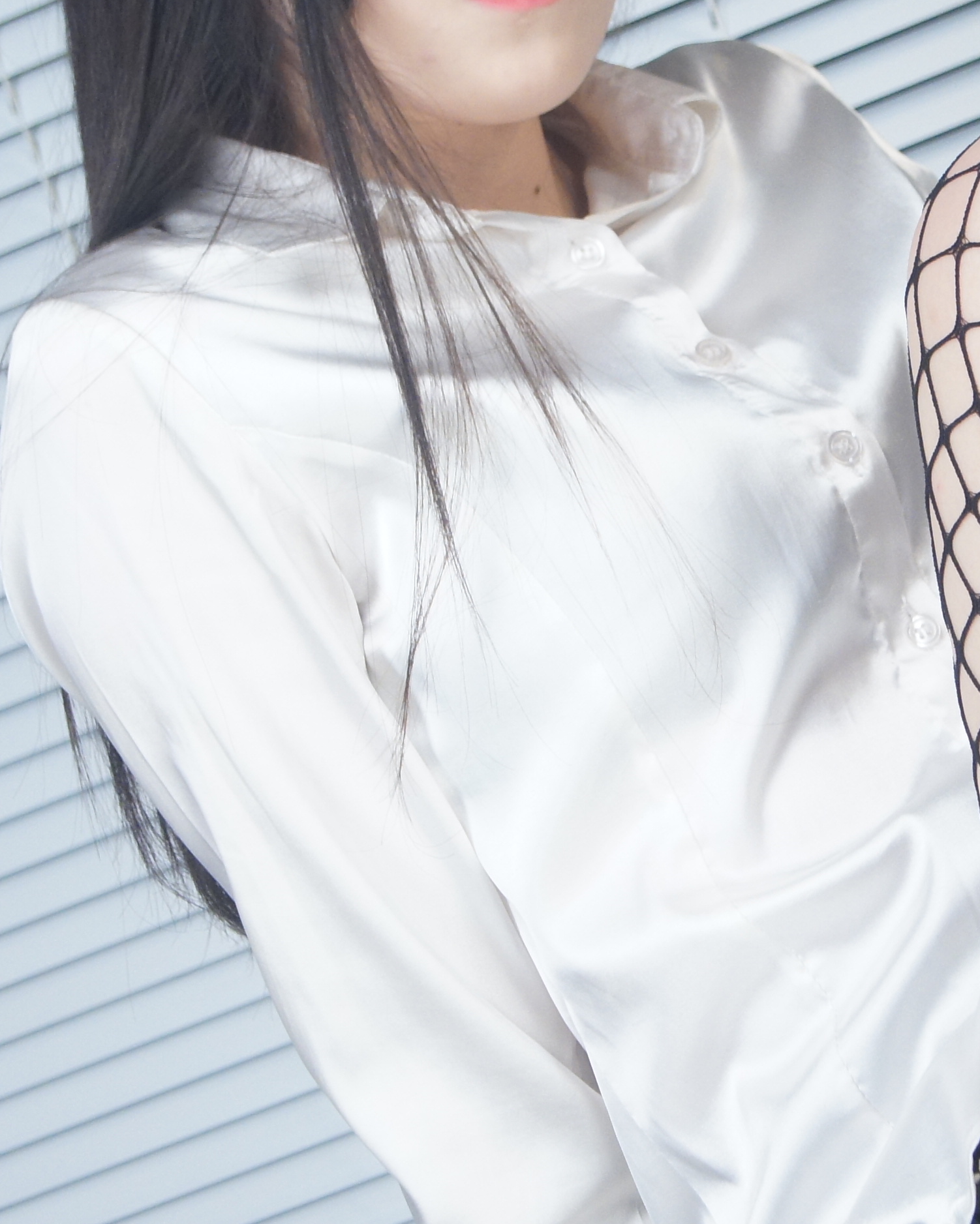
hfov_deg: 8.4
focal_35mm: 184
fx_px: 6670
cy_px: 555
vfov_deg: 10.5
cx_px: 861
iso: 800
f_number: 5.6
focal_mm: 50
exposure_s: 1/160
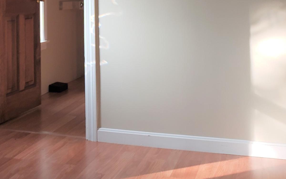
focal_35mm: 69
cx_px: 10
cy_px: -8
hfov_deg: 28.2
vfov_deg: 18.3
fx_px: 538
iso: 125
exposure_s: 1/60
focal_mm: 4.3
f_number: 2.4
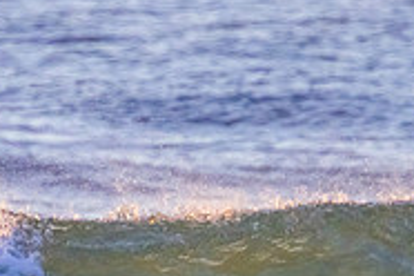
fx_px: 28679
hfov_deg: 0.8
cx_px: 96
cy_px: 355
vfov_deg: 0.6
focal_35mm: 2494
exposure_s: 1/1250
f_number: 11
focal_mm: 800
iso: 6400
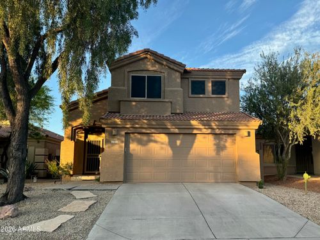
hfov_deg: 71.6
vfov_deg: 56.8
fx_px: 222
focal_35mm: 24
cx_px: 160
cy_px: 120
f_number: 1.78
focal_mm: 6.76
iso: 80
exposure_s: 1/535
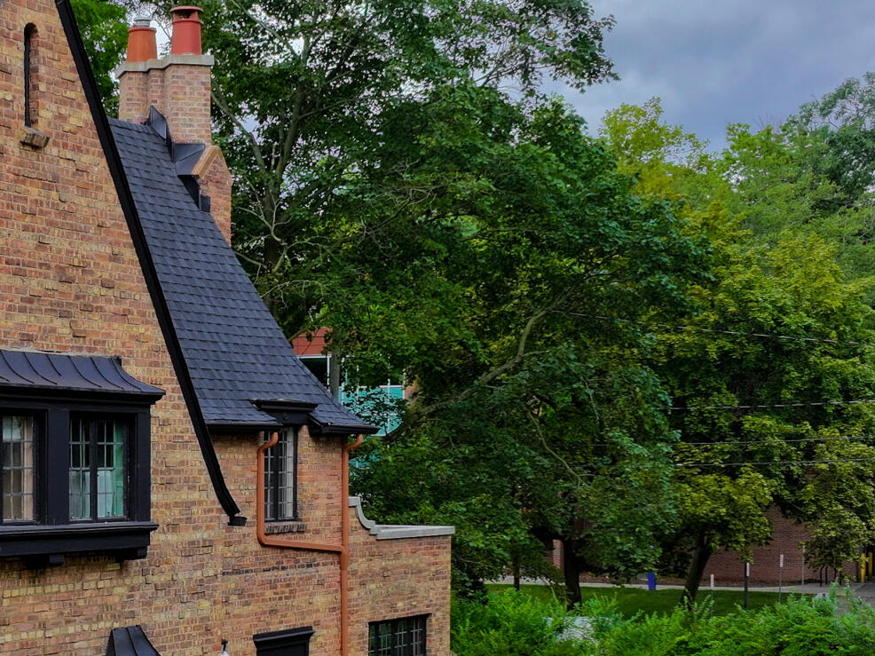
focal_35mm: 73
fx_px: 1845
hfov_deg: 25.6
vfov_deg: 20.0
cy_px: 508
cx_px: 39
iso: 100
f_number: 5
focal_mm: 12.29
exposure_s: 1/120
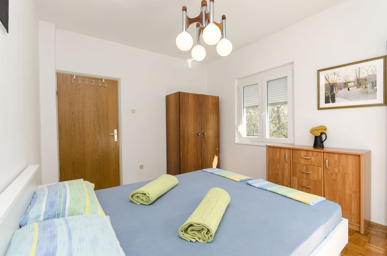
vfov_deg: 71.8
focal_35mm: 16
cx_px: 194
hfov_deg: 95.1
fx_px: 177
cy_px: 128
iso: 100
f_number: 8
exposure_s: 1/30
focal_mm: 11
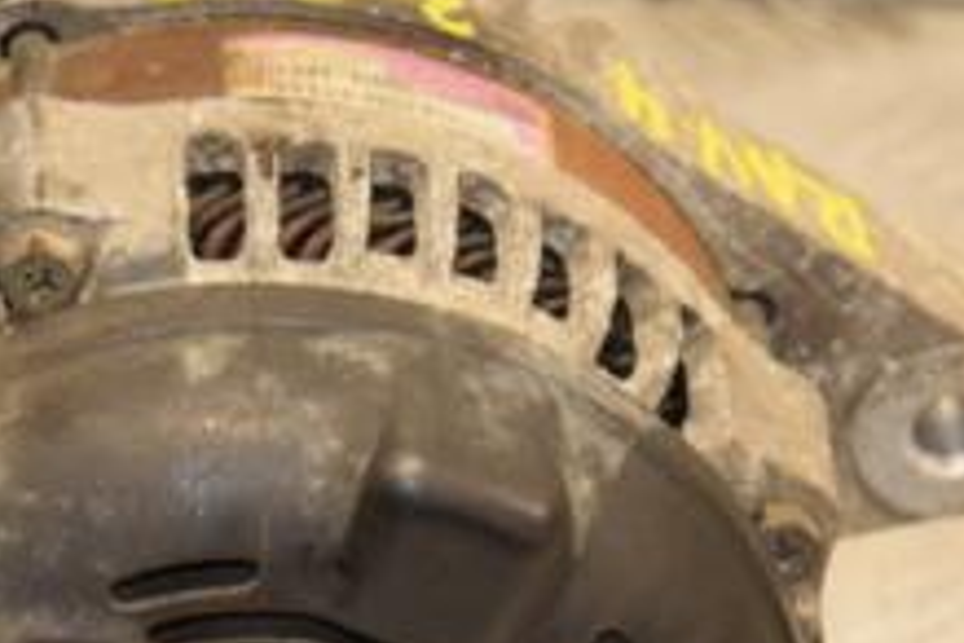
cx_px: 114
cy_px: 656
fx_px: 9355
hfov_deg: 5.9
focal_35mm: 349
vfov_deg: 3.9
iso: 800
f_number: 5.6
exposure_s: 1/100
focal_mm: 85
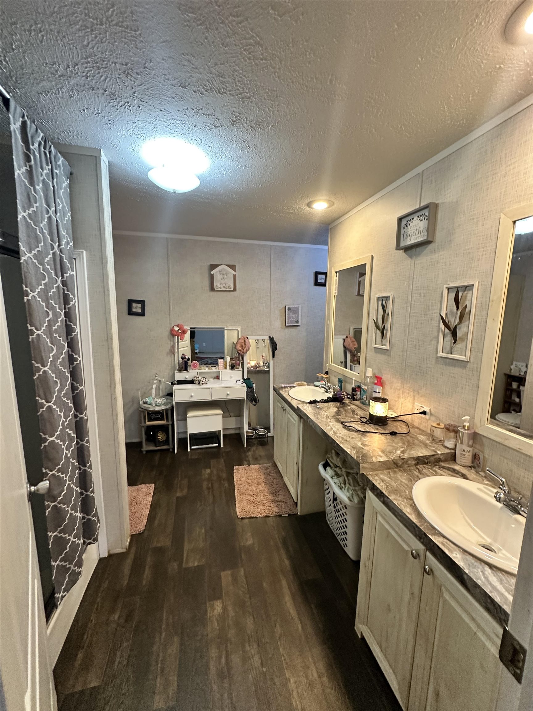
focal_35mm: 14
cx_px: 266
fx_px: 287
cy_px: 356
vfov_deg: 102.1
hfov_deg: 85.7
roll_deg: -1.4
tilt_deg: -7.8
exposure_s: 1/60
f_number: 2.2
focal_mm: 2.22
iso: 320
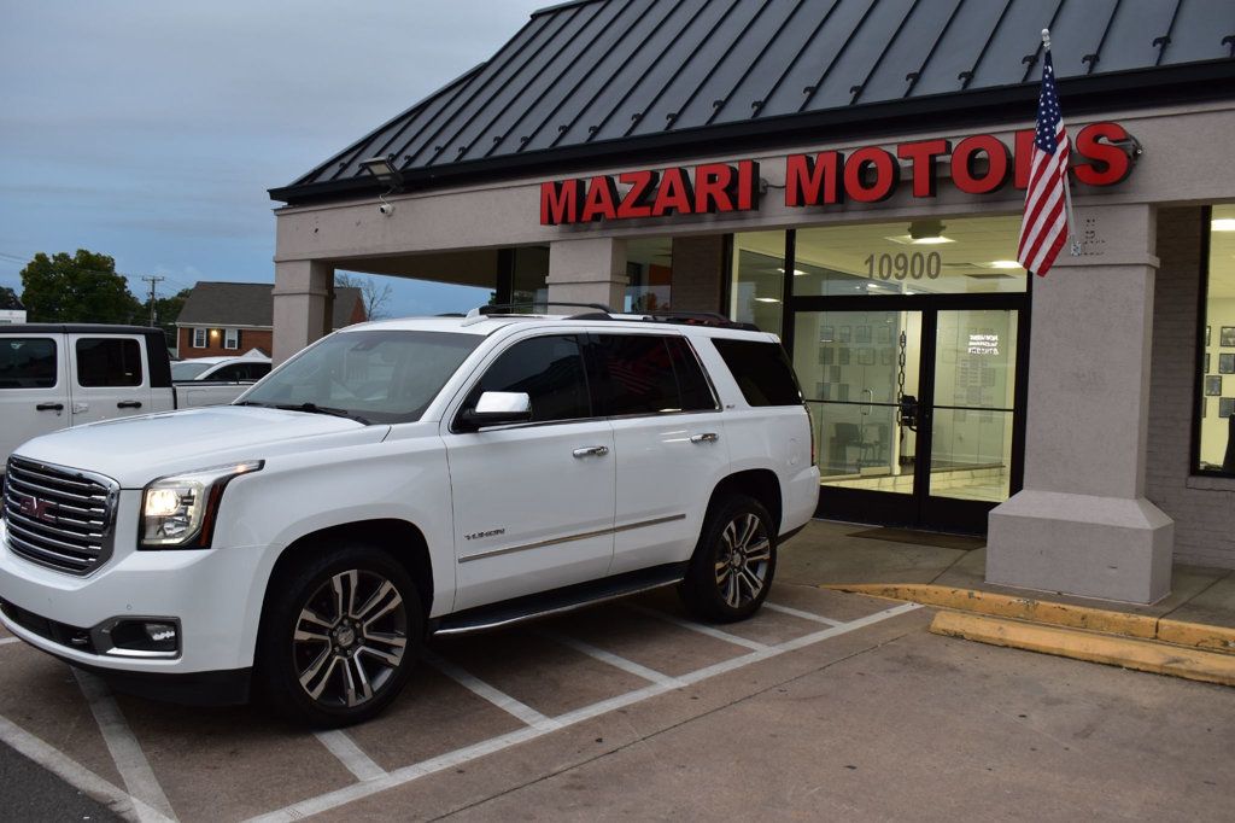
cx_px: 618
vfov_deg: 39.9
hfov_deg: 57.2
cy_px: 412
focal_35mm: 33
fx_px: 1132
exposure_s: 1/30
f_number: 7.1
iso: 400
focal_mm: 22
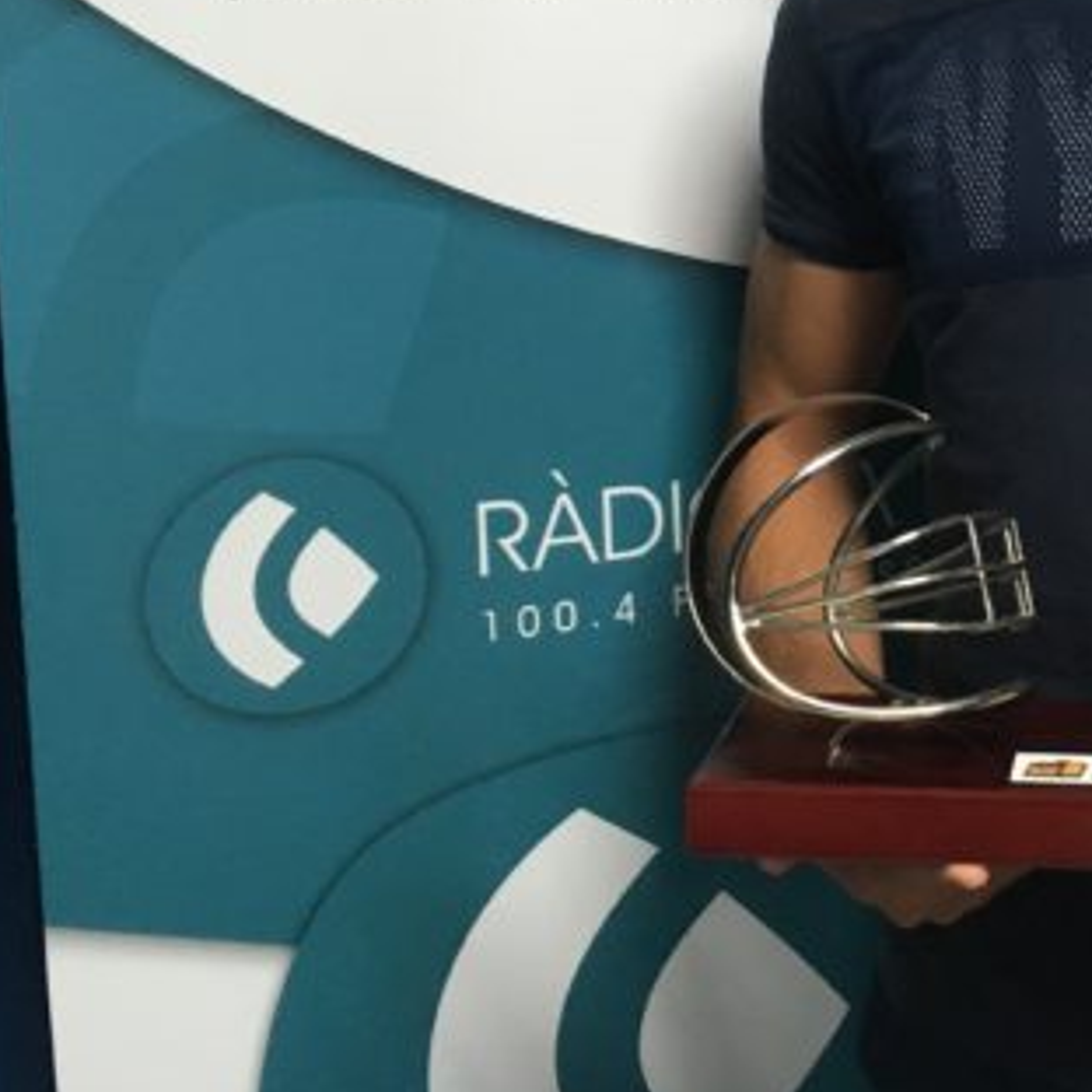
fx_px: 2248
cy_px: 116
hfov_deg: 25.9
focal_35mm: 63
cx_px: 1102
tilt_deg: -6.6
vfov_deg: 26.4
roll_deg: +3.4
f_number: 2.2
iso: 125
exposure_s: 1/33
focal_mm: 4.15
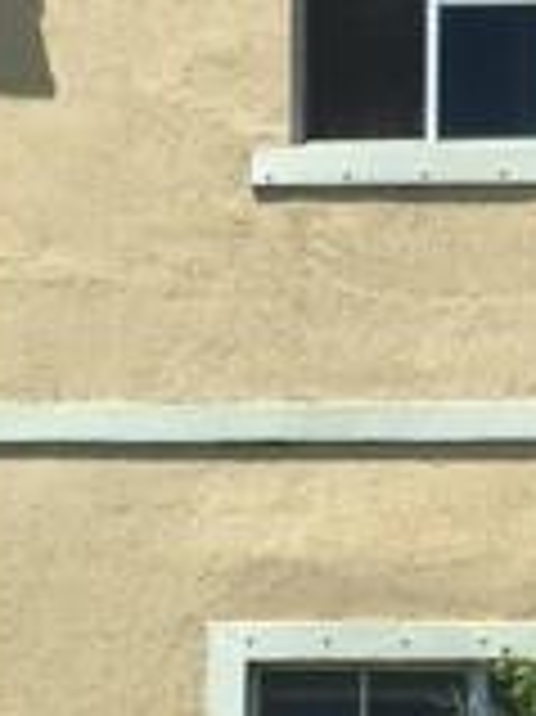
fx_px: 2419
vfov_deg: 16.2
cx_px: 667
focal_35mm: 117
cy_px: 829
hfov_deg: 12.3
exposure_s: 1/1570
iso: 25
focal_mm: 4.15
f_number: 2.2
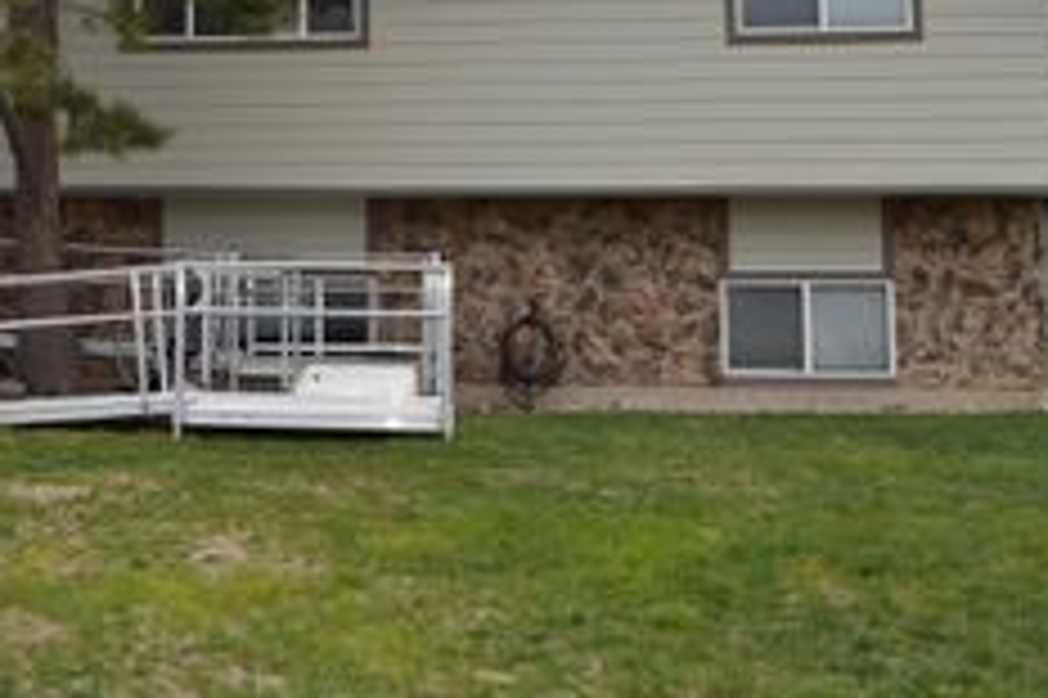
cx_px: 76
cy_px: 83
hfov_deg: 32.5
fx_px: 1687
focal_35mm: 58
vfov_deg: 22.8
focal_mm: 18
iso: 100
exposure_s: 1/200
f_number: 7.1
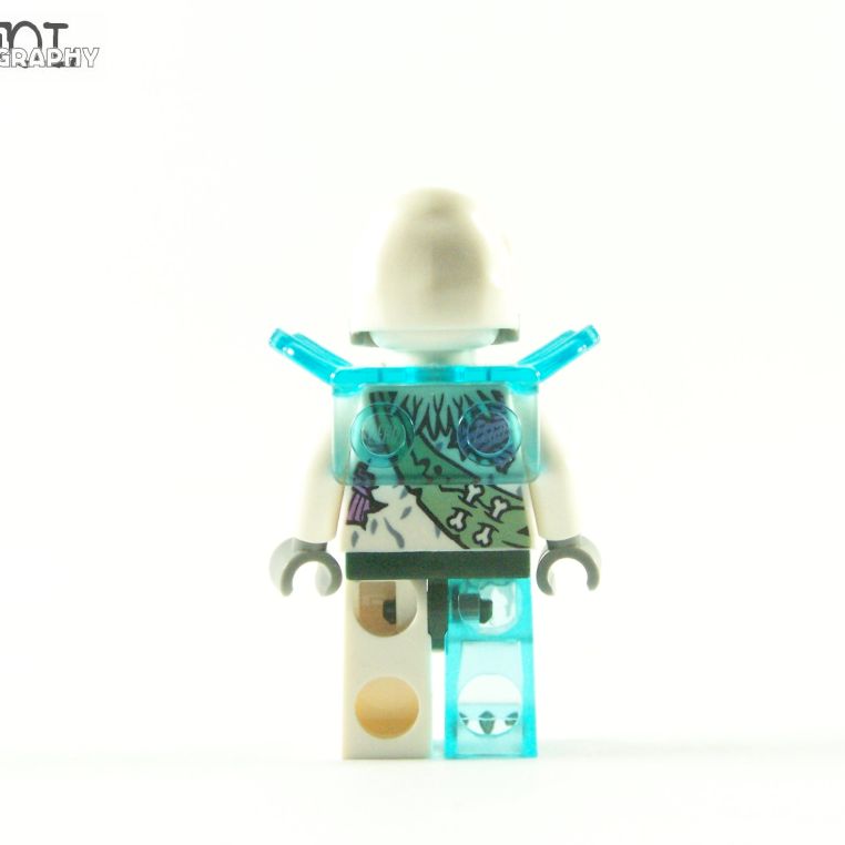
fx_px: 2265
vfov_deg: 21.1
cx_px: 441
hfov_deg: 21.1
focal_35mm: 82
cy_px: 425
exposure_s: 1/60
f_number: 4
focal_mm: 11.5
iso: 400
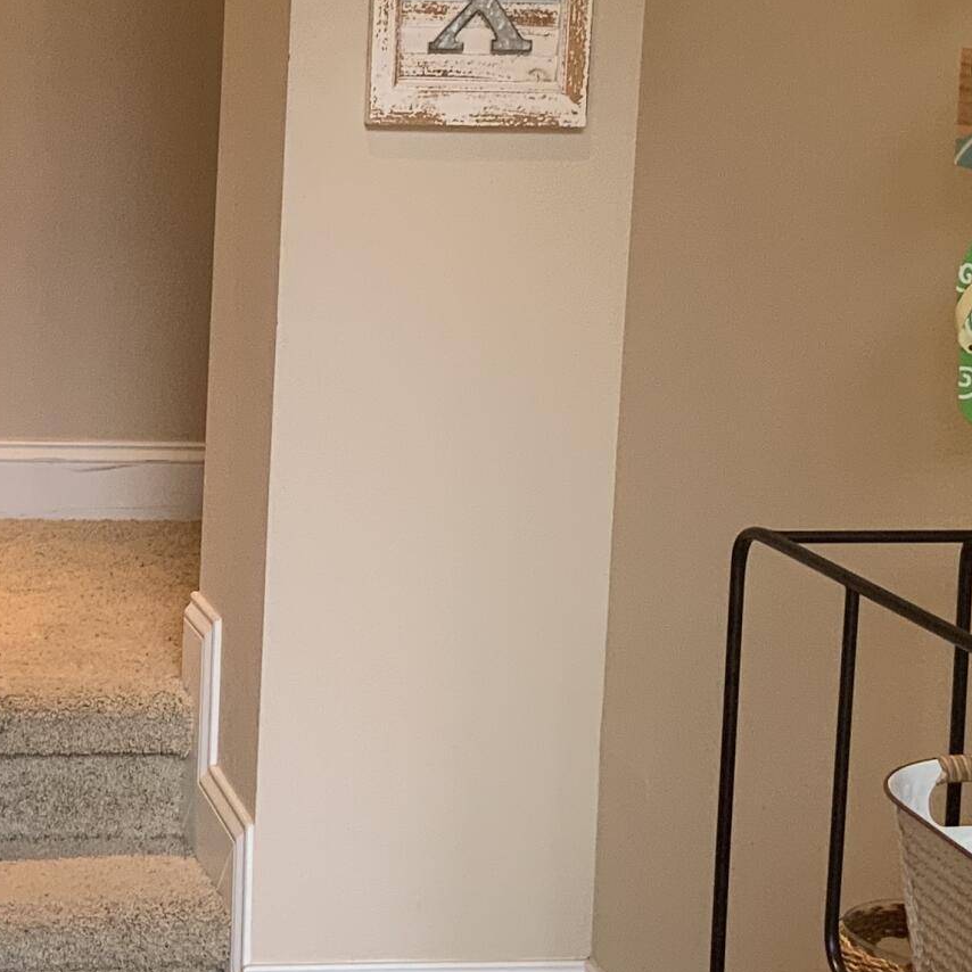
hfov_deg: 18.8
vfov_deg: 19.2
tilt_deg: -4.8
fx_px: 2859
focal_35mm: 90
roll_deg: -1.7
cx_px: 20
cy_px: 237
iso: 32
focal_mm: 3
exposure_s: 1/60
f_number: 1.8
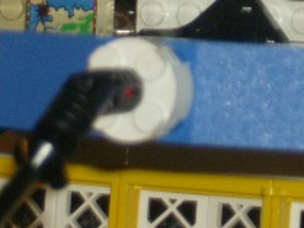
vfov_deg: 4.4
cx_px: 215
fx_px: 2926
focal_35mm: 333
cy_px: -110
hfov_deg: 5.9
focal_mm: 18
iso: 200
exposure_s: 1/125
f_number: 4.8
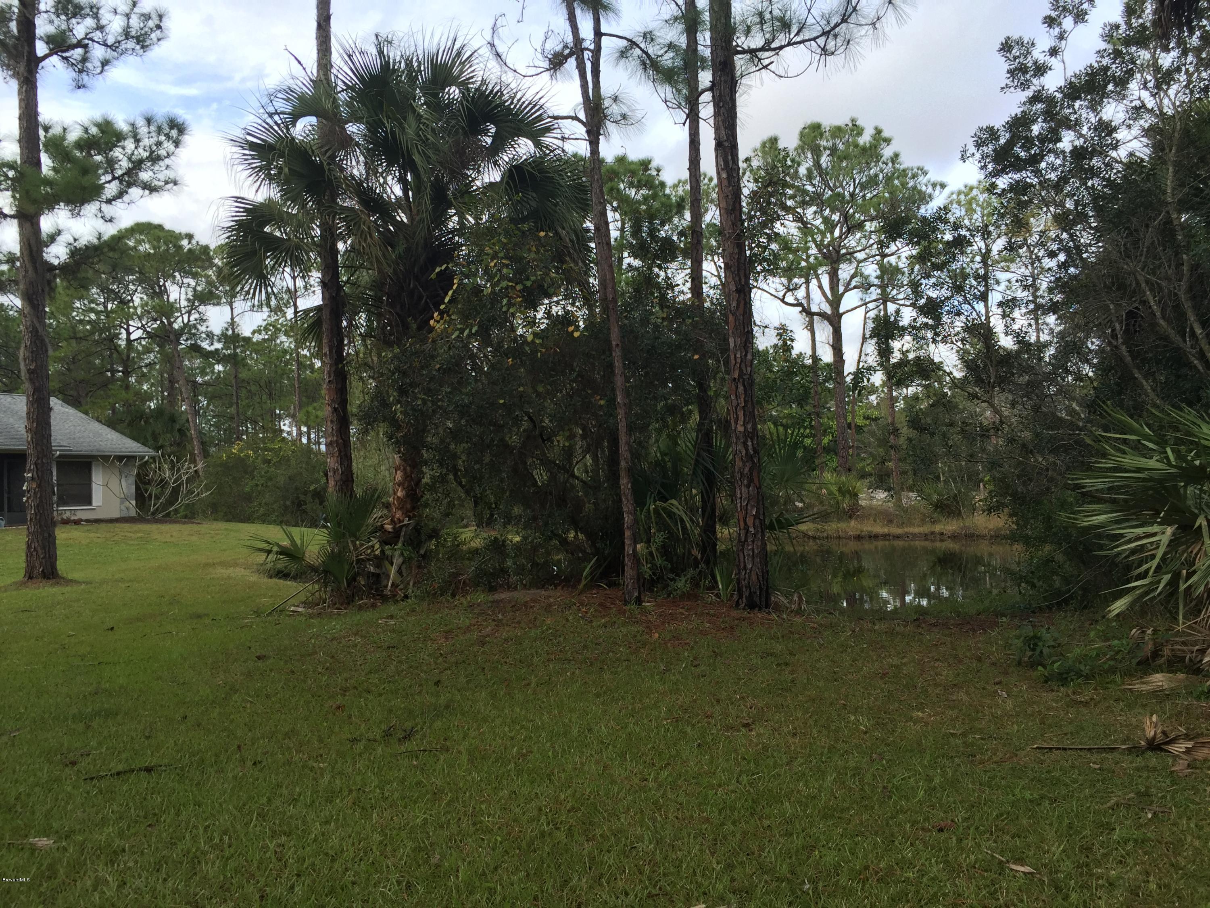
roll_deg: +1.6
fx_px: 1014
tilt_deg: +4.4
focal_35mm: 29
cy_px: 454
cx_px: 605
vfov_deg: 48.2
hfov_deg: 61.7
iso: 32
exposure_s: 1/719
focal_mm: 4.15
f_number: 2.2
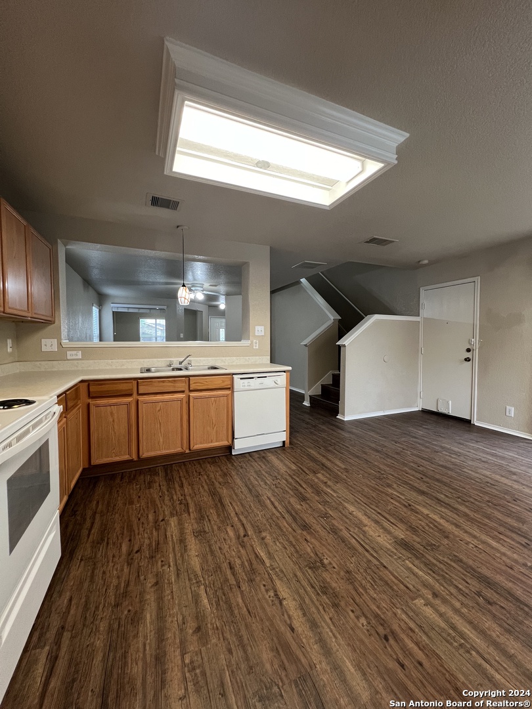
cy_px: 354
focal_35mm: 13
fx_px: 266
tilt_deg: -2.2
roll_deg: -0.1
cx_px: 266
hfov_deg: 89.9
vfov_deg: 106.2
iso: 200
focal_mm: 1.57
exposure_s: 1/60
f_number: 1.8
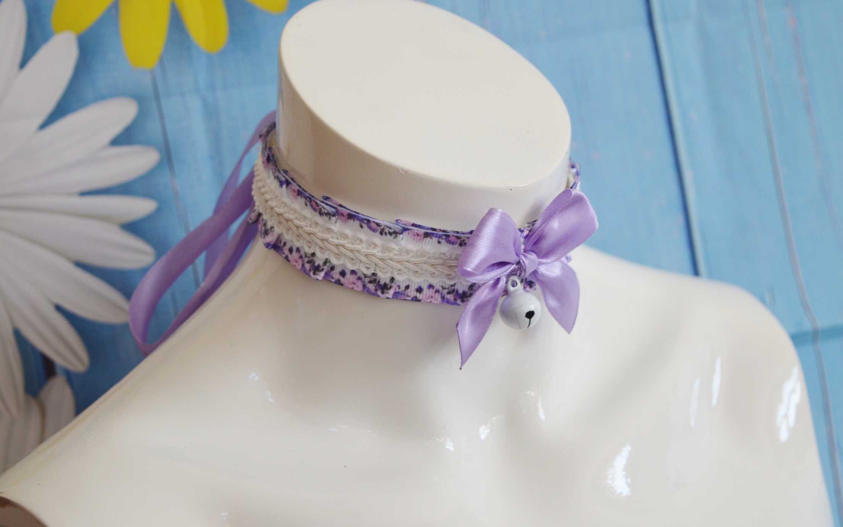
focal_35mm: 77
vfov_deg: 16.9
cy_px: 272
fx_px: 1769
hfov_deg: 26.8
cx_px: 424
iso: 450
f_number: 5.6
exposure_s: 1/80
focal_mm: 50
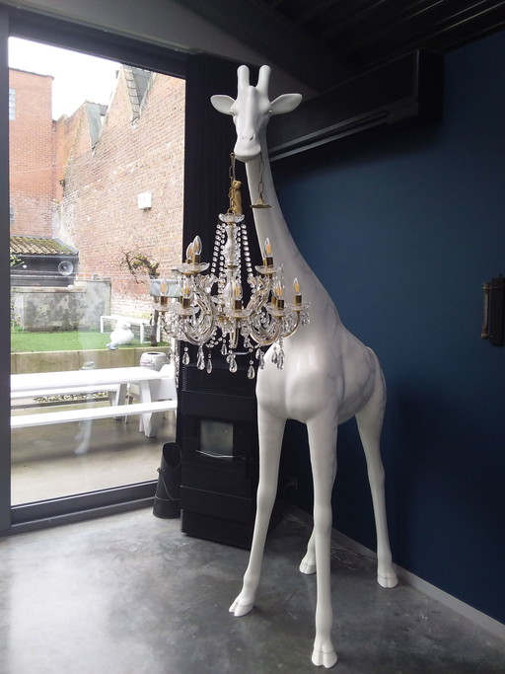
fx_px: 545
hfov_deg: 49.7
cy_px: 337
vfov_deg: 63.5
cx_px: 252
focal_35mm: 28
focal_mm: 2.91
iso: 50
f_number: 1.9
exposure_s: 1/100
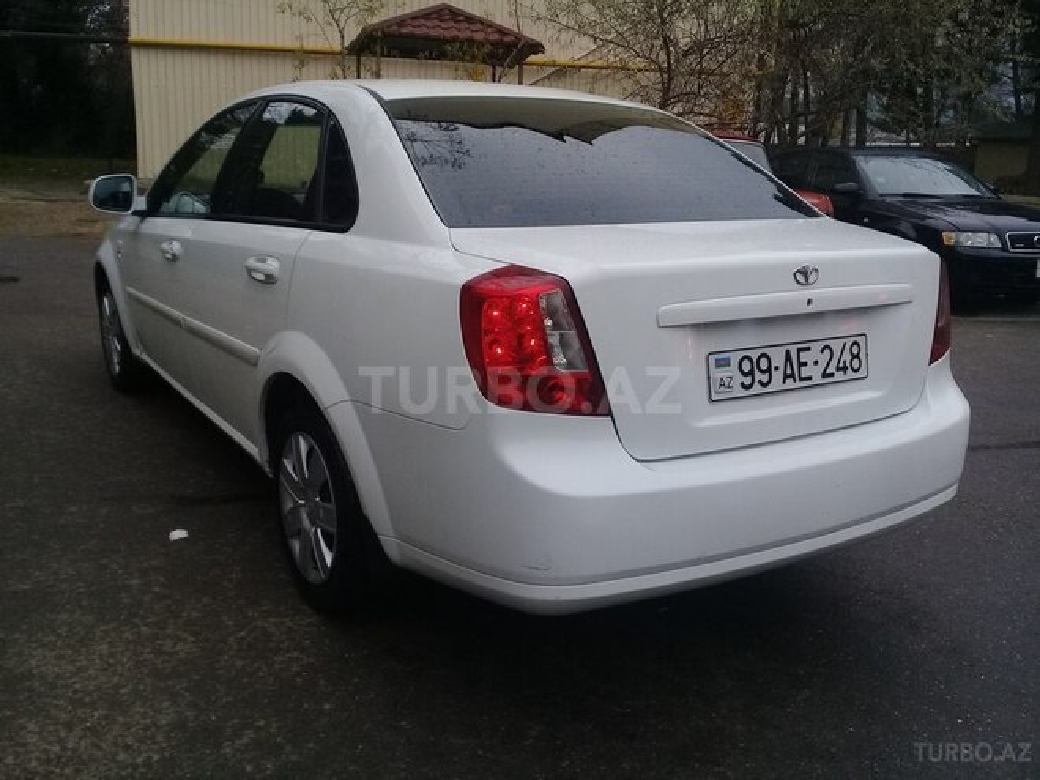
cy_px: 390
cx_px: 520
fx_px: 931
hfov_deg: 58.4
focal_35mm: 31
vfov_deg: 45.4
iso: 50
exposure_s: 1/280
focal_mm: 3.3
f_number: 2.2
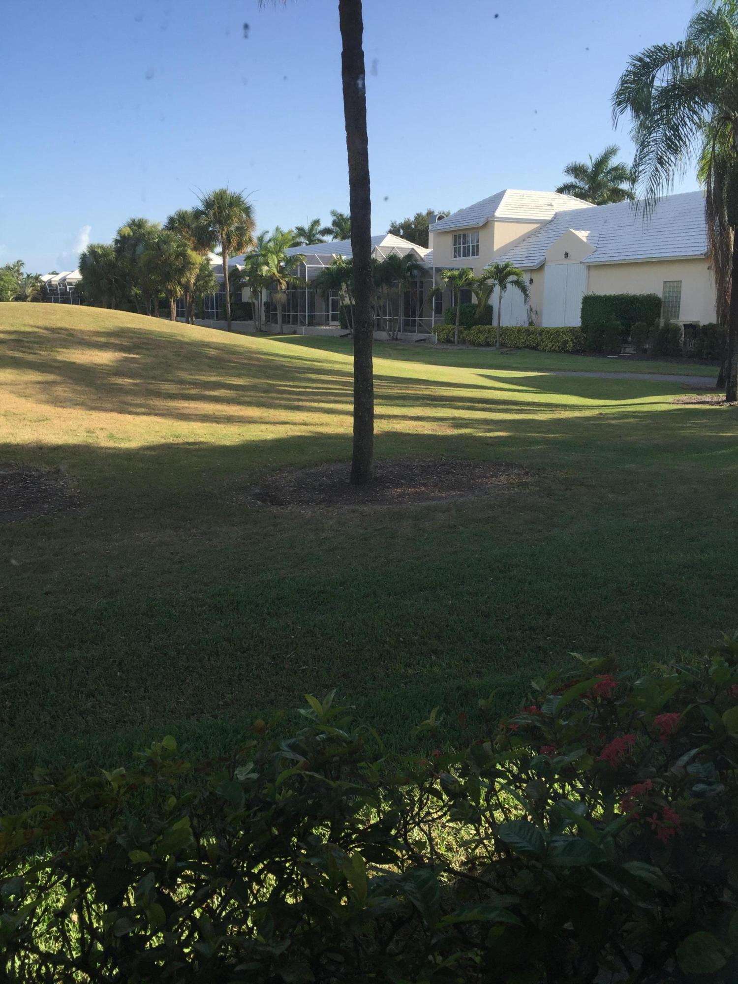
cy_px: 492
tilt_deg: -10.5
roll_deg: +2.0
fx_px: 824
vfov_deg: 61.7
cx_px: 369
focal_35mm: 29
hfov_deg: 48.2
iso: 32
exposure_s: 1/879
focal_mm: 4.15
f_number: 2.2
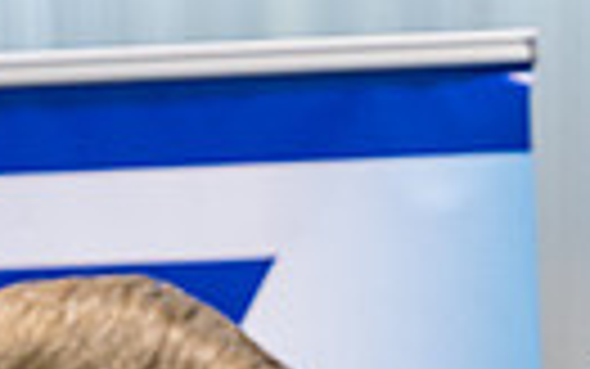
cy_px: 826
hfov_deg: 5.3
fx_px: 6338
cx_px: 842
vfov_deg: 3.3
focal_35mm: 394
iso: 3200
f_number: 3.5
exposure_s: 1/125
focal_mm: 87
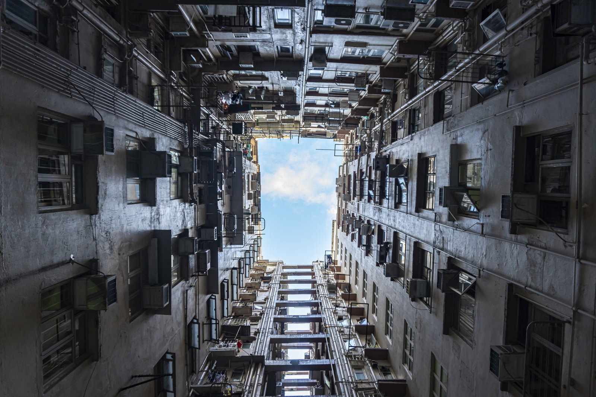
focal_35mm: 24
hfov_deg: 73.8
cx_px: 298
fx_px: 397
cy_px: 198
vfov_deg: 53.1
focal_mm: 16
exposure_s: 1/60
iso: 125
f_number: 4
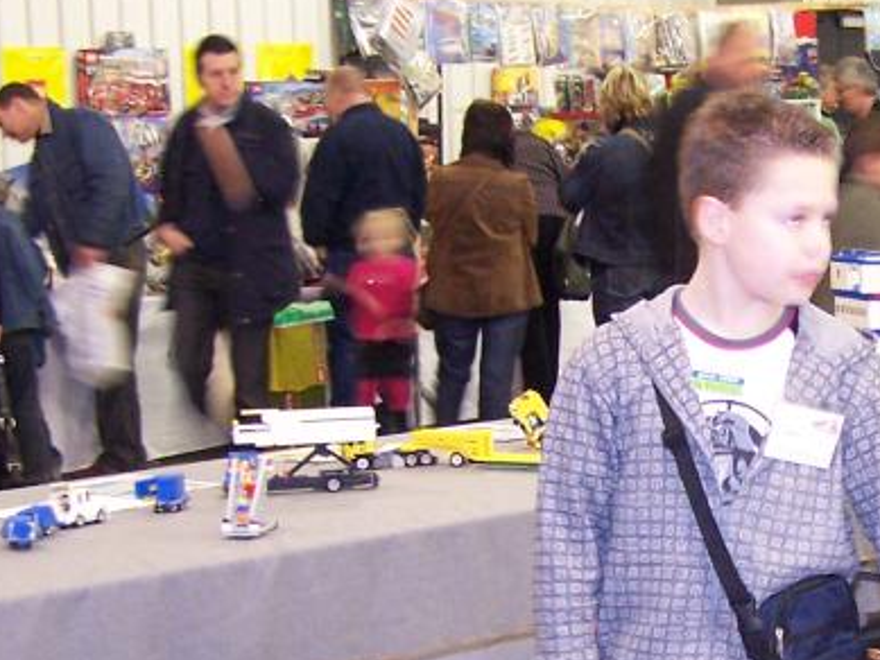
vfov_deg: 14.6
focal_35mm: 100
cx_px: 853
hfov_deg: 19.2
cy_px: 599
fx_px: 2543
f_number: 2.8
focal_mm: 6.3
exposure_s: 1/4
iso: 140
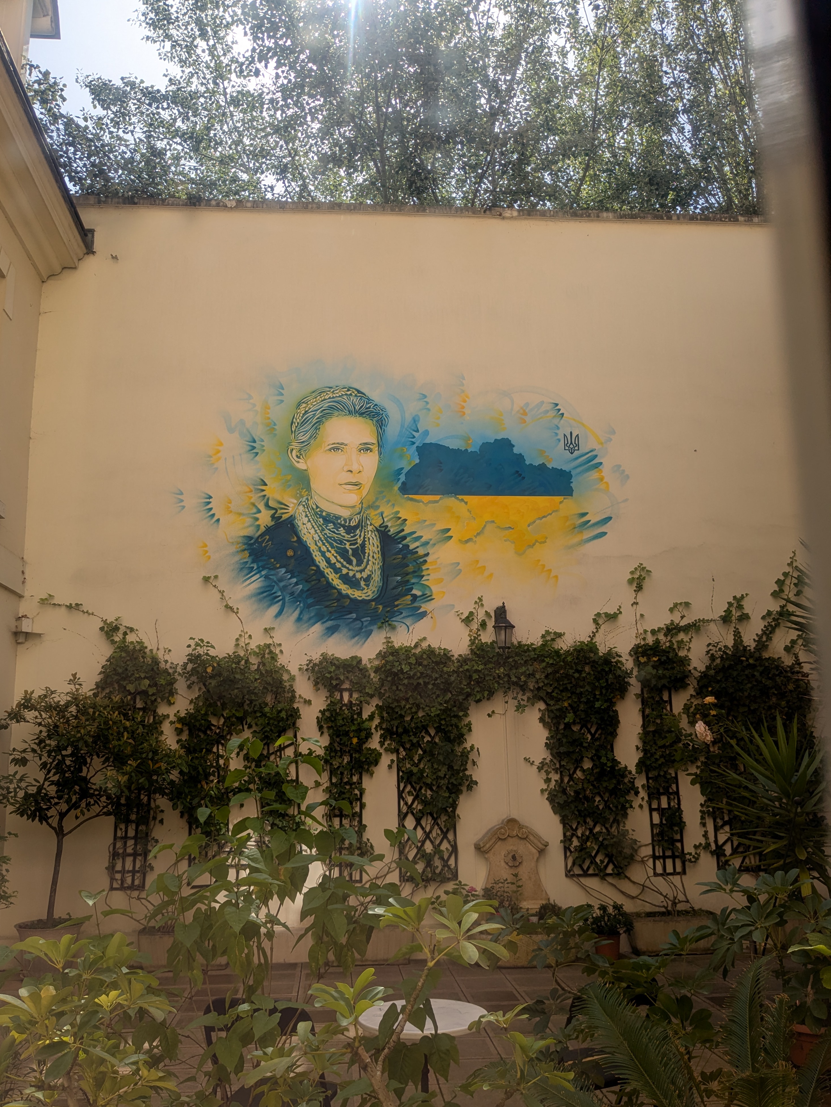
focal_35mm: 28
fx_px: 896
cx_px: 403
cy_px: 573
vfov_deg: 63.4
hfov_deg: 49.7
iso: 33
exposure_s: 1/1063
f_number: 1.73
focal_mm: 4.38
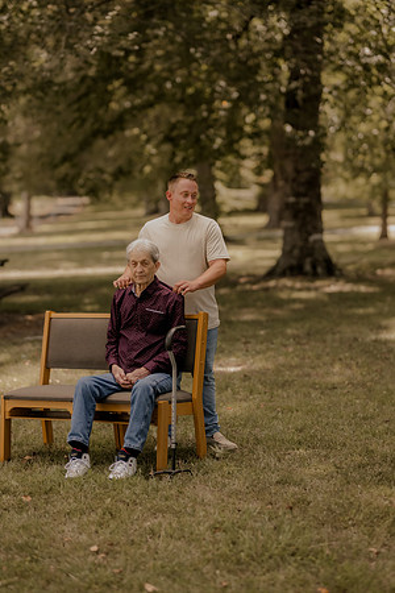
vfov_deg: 23.9
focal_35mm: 85
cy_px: 296
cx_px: 198
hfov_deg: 16.1
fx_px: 1399
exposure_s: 1/12800
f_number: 1.8
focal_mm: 85
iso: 3200
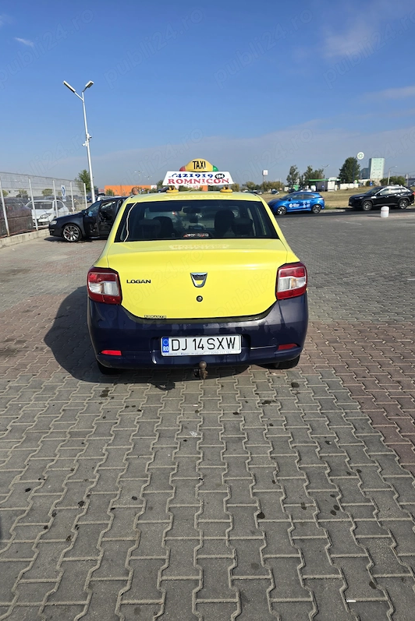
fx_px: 415
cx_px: 208
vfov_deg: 73.7
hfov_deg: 53.2
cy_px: 310
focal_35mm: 24
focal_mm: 6.3
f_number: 1.7
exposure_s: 1/981
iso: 12
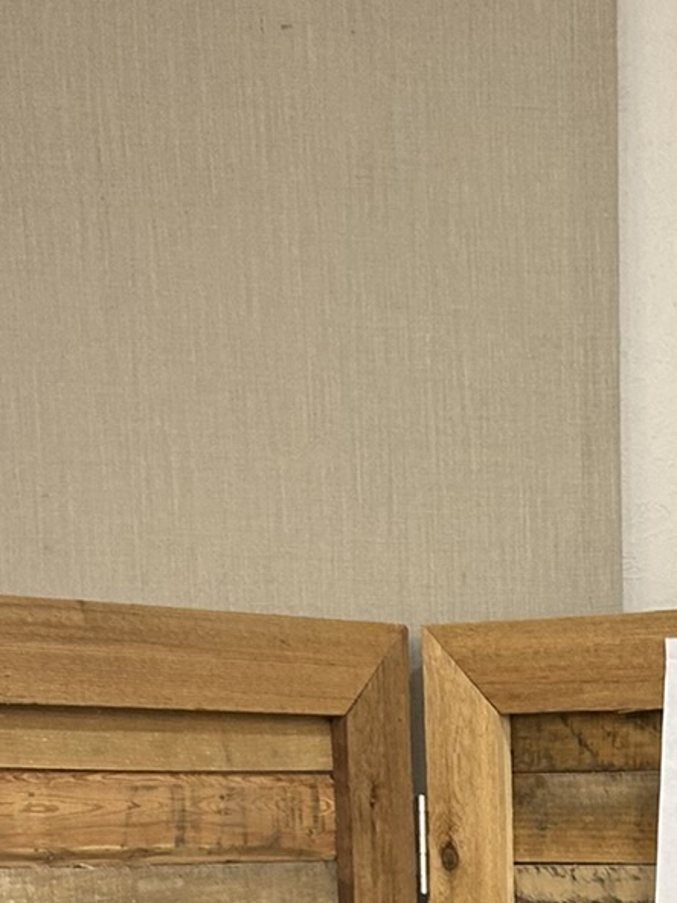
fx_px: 2347
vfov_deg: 19.0
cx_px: 634
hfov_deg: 16.2
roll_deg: +0.4
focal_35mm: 90
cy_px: 1364
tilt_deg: -12.6
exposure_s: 1/60
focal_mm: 5.7
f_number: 1.5
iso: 100
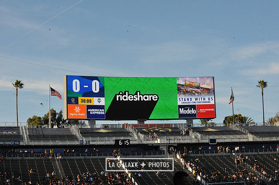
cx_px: 140
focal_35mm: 80
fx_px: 620
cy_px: 92
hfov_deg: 25.4
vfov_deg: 17.0
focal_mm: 80
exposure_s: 1/1000
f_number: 16
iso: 1600
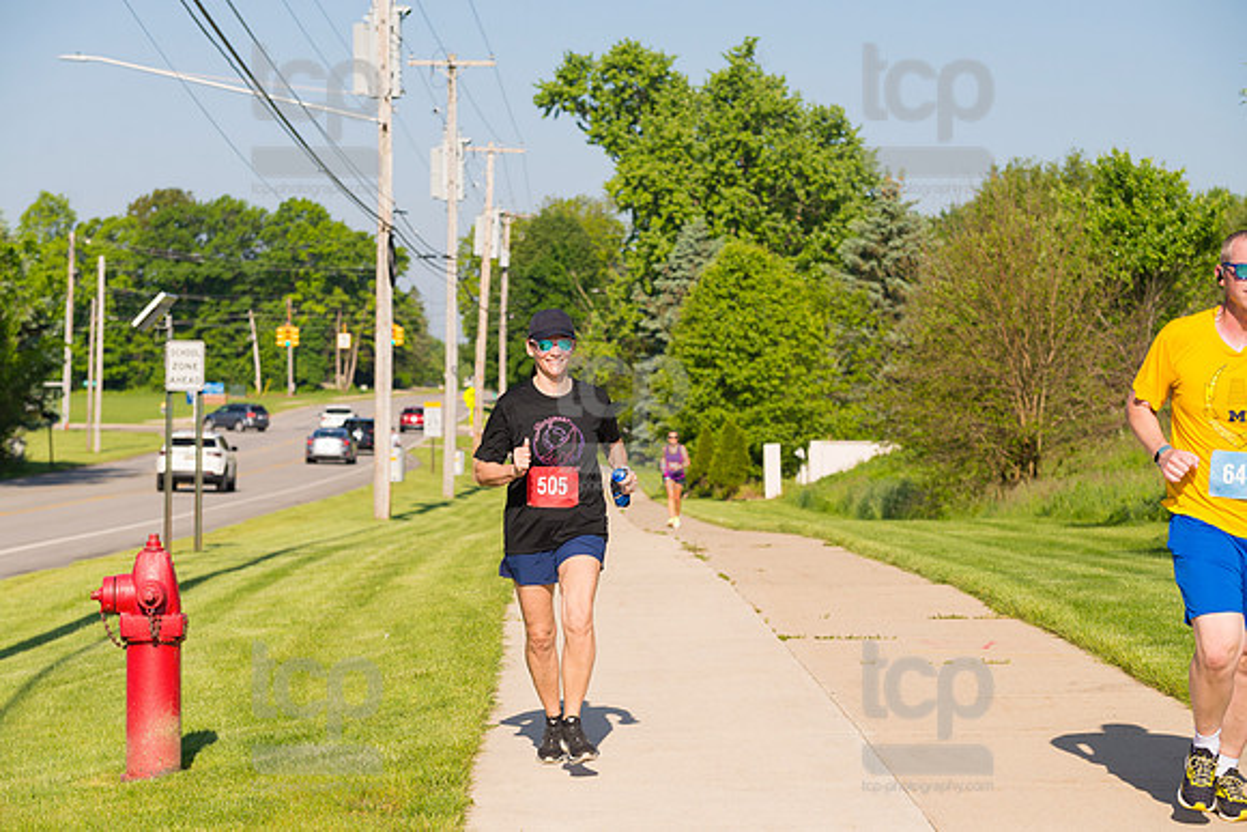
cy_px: 416
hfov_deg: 22.1
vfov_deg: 14.9
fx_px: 3187
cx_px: 624
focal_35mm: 92
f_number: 5.6
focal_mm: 92
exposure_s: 1/2000
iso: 400
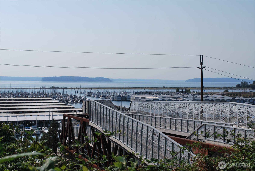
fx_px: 362
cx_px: 128
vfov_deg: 26.6
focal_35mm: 51
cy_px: 86
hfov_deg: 38.8
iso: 100
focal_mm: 34
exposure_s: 1/400
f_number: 10
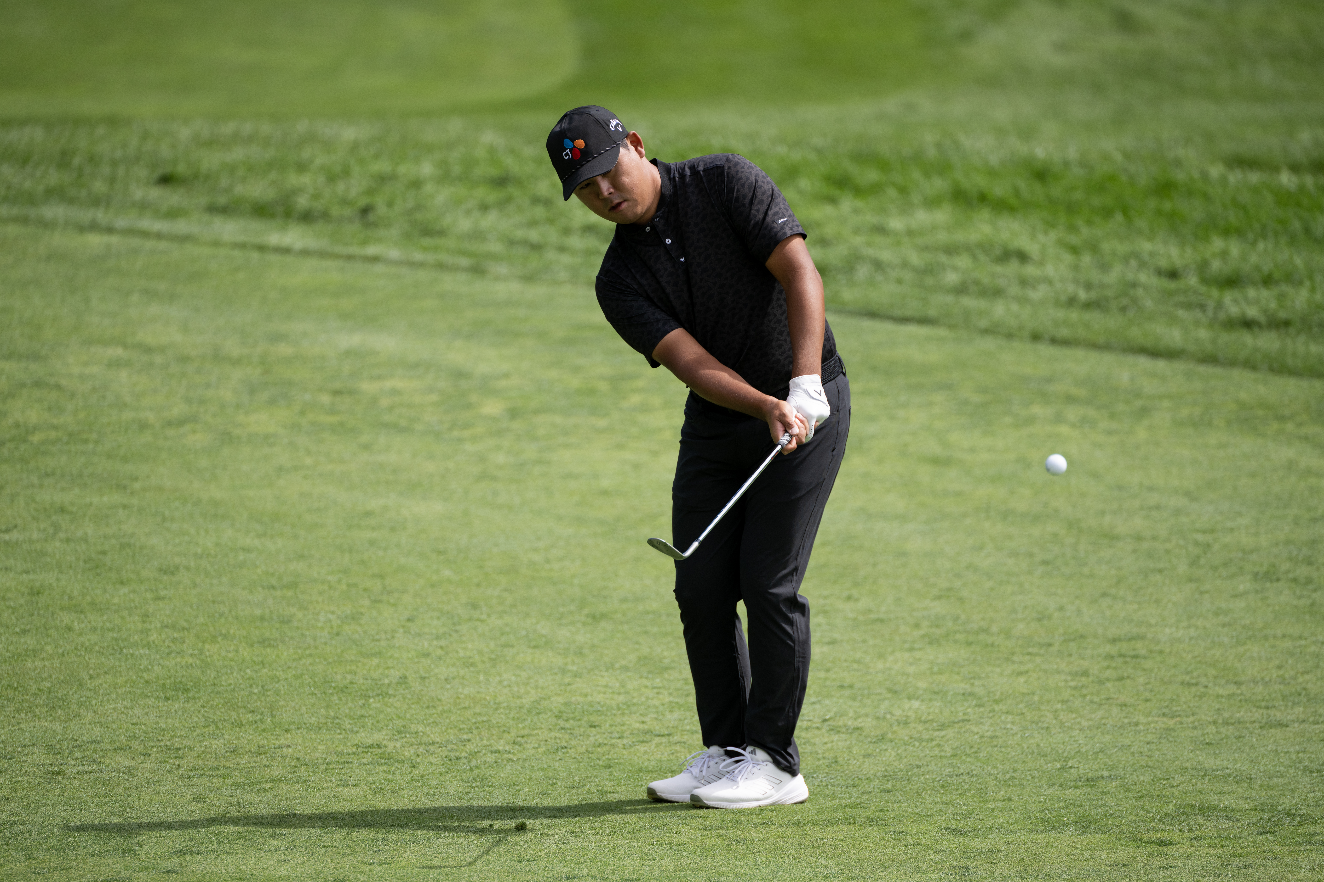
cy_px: 441
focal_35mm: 400
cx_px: 662
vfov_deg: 3.4
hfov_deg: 5.2
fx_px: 14710
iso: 250
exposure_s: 1/1250
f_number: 4
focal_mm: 400
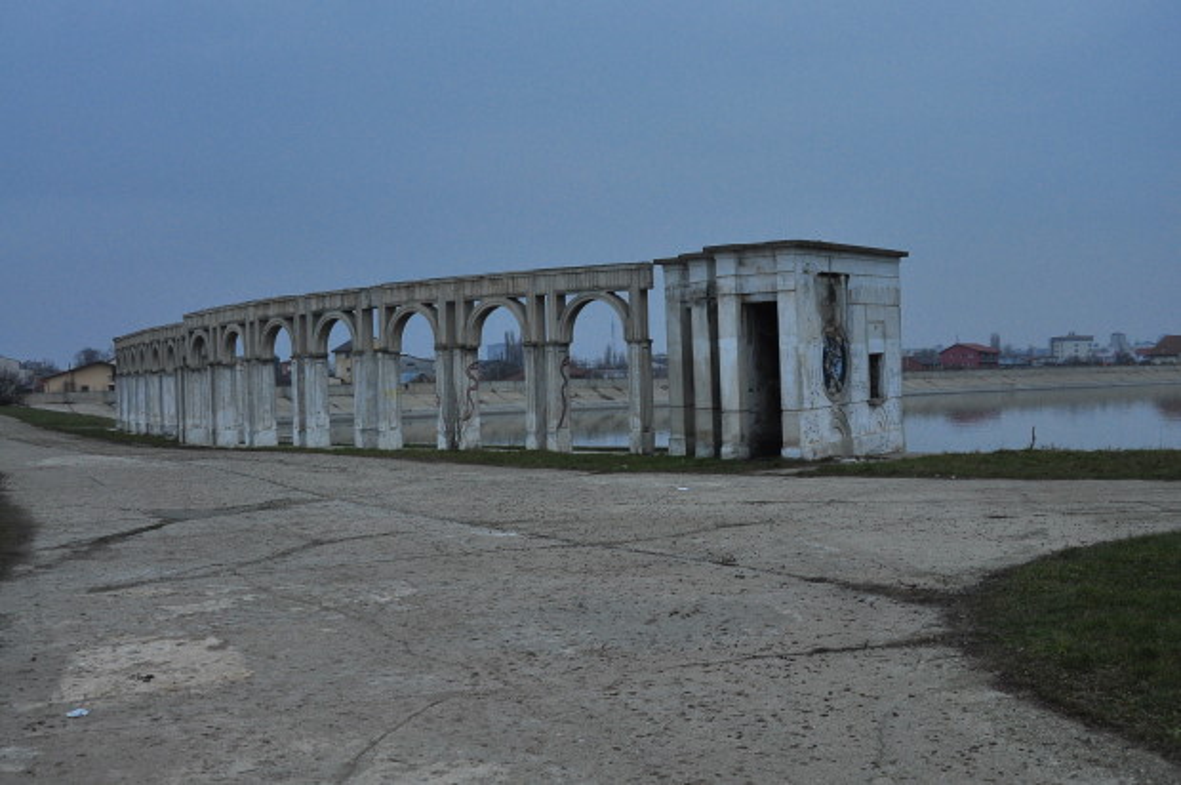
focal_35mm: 42
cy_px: 392
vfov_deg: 31.8
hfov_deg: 46.4
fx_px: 1376
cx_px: 590
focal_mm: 28
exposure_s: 1/200
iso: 400
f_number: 5.6
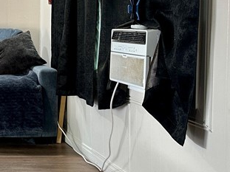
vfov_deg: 18.6
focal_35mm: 79
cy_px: 56
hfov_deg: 21.2
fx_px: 525
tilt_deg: -4.3
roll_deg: +1.1
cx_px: -107
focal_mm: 6.86
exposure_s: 1/60
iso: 160
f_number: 1.78
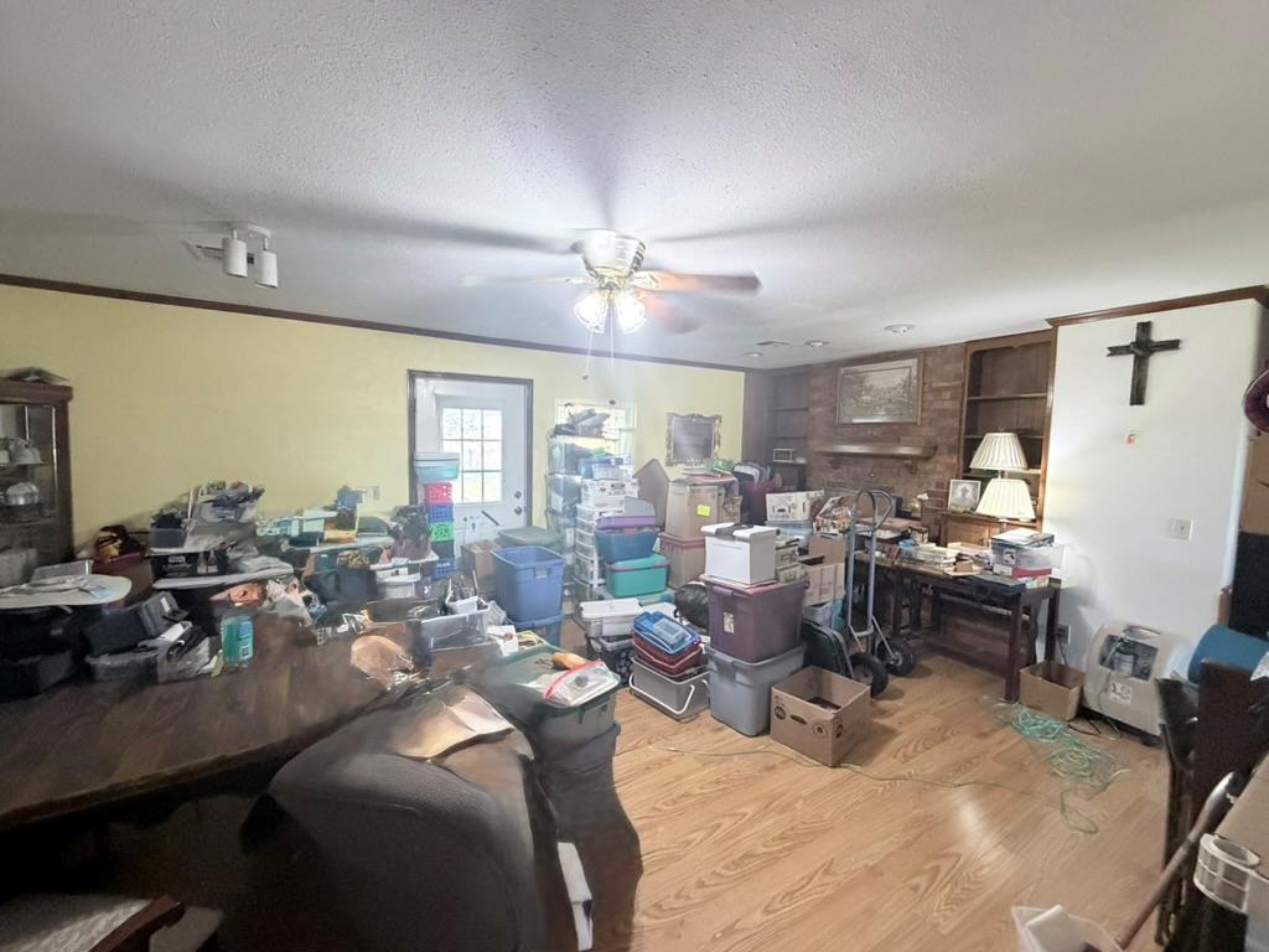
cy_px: 476
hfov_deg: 102.1
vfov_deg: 85.7
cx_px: 634
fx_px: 513
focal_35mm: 14
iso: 500
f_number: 2.2
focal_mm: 2.22
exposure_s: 1/60
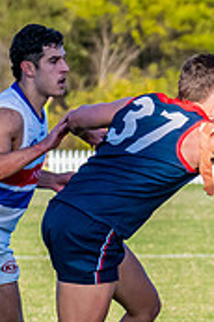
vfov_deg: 2.9
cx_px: 435
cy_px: 278
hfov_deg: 1.9
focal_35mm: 716
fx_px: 6397
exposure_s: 1/1600
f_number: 7.1
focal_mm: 170
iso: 800
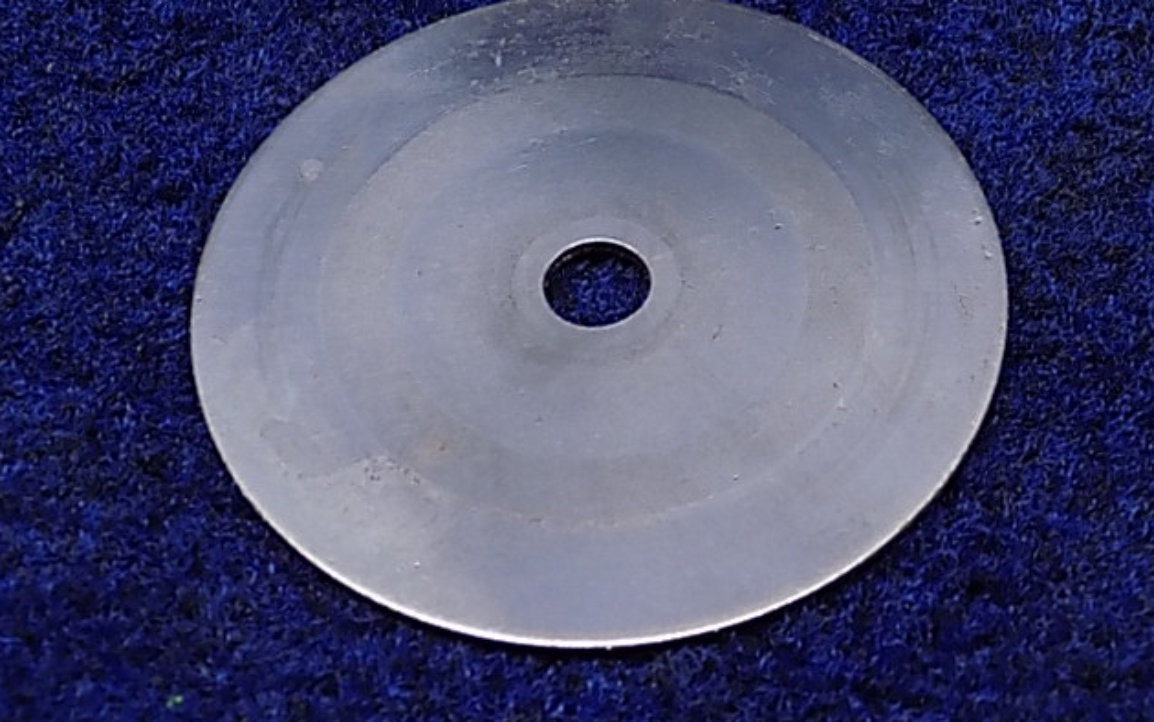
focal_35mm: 70
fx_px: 2202
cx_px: 582
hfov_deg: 29.4
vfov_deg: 18.6
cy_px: 324
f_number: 4.1
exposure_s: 1/30
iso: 360
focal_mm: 11.5
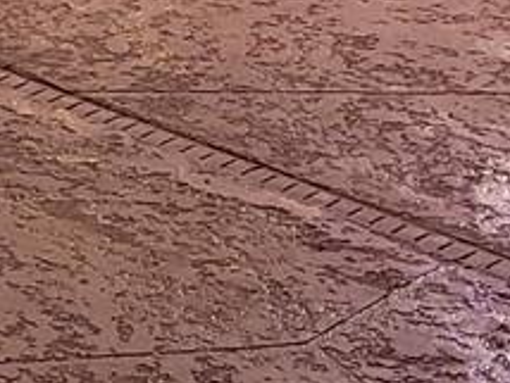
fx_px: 2861
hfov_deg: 10.1
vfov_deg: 7.0
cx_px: -60
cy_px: -678
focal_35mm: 194
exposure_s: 1/30
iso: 500
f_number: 1.8
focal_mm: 5.4
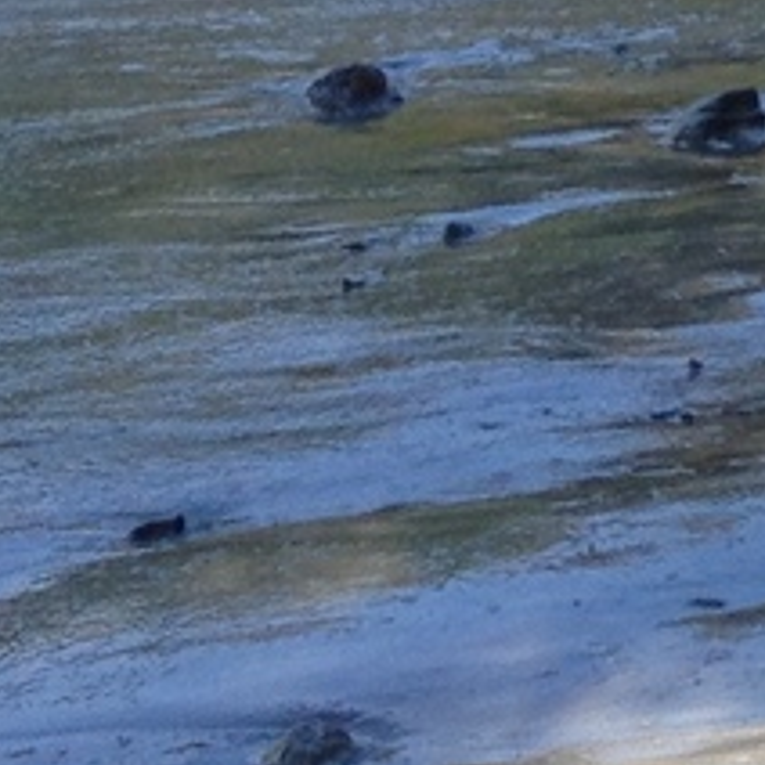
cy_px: -1137
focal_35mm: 233
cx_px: 2180
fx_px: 5826
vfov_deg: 7.0
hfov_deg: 6.9
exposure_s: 1/613
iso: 50
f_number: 2.4
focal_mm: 4.28
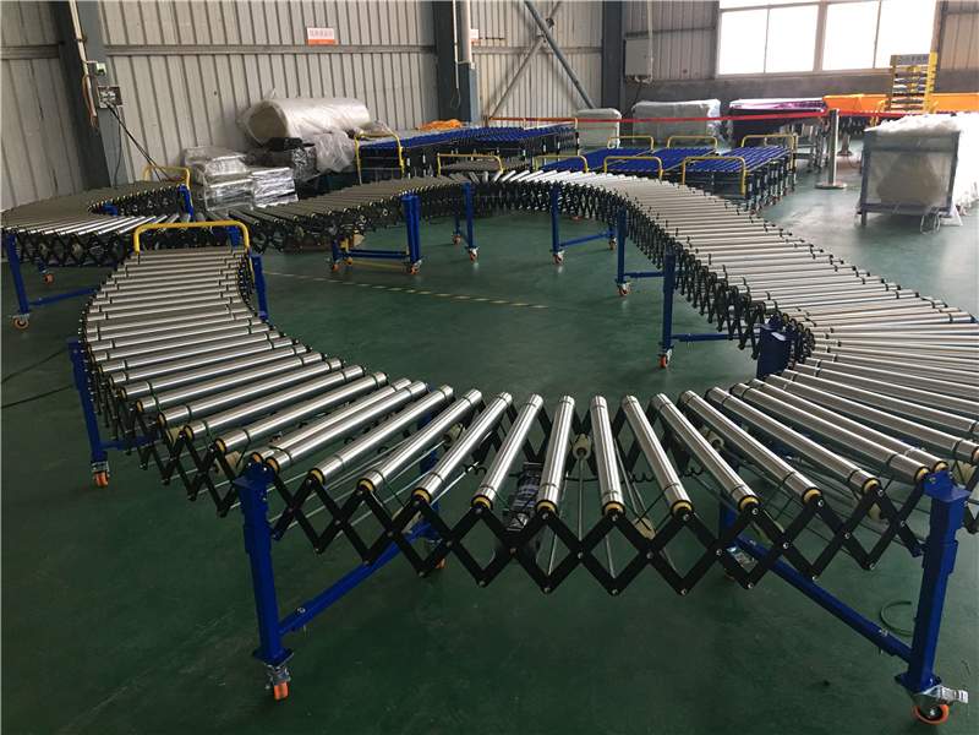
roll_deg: +1.4
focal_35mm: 29
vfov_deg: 48.2
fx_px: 820
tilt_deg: -18.7
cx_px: 490
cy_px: 368
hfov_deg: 61.7
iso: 64
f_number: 2.2
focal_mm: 4.15
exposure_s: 1/17
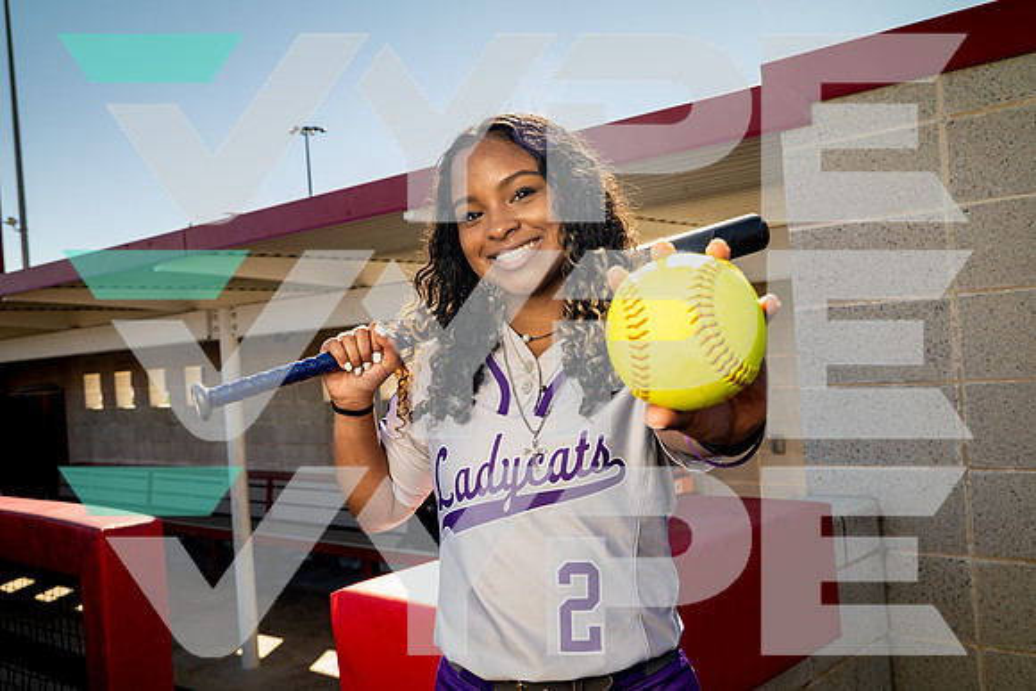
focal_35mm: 36
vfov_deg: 36.9
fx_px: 1036
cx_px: 518
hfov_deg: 53.1
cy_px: 346
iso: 250
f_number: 8
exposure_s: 1/250
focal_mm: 36
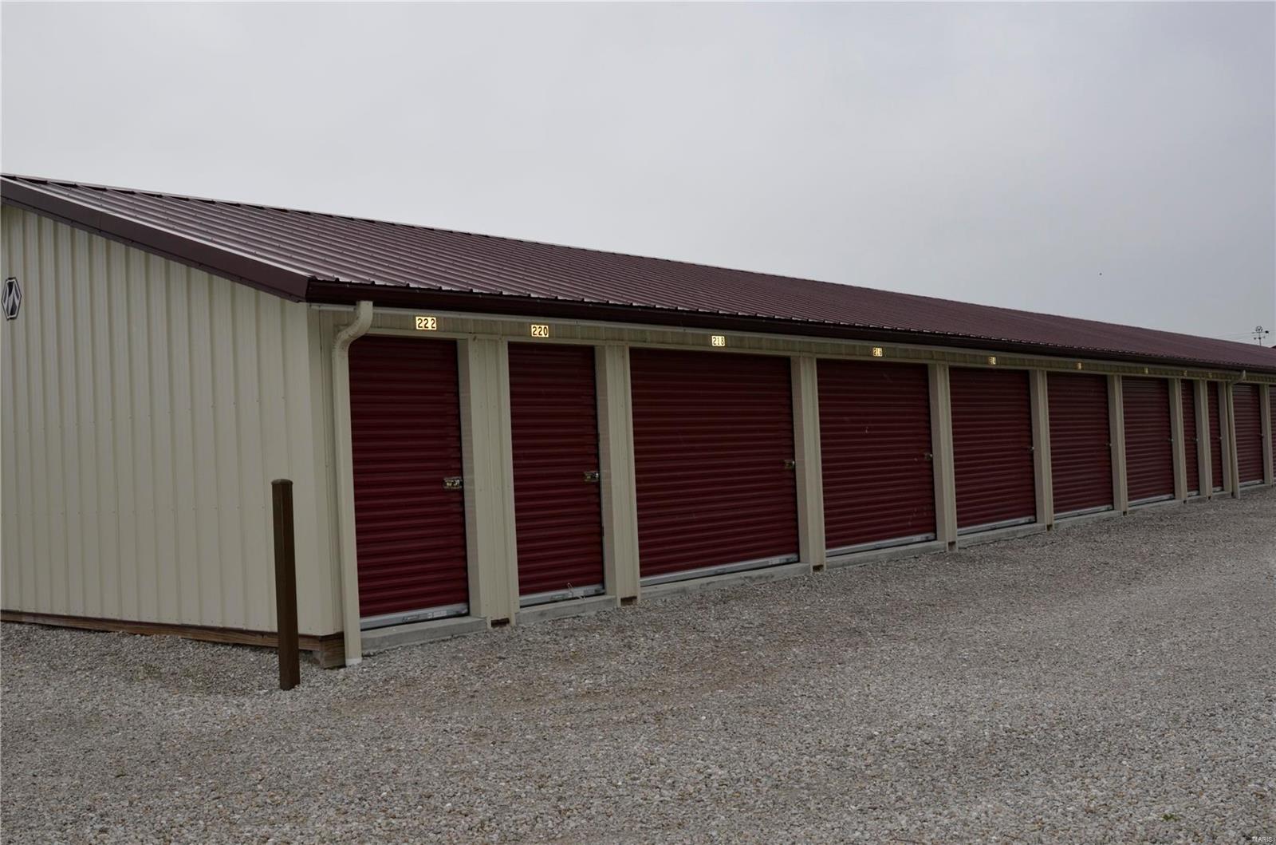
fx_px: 1273
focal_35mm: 36
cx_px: 638
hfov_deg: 53.2
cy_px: 422
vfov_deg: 36.7
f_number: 8
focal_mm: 24
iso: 400
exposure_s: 1/250
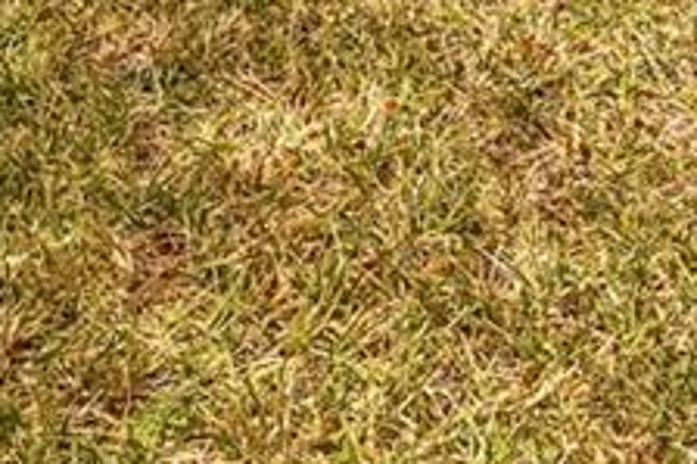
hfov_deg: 20.4
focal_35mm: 100
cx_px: 320
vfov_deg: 10.5
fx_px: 1935
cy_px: -831
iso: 100
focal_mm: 14
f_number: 5
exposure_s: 1/640
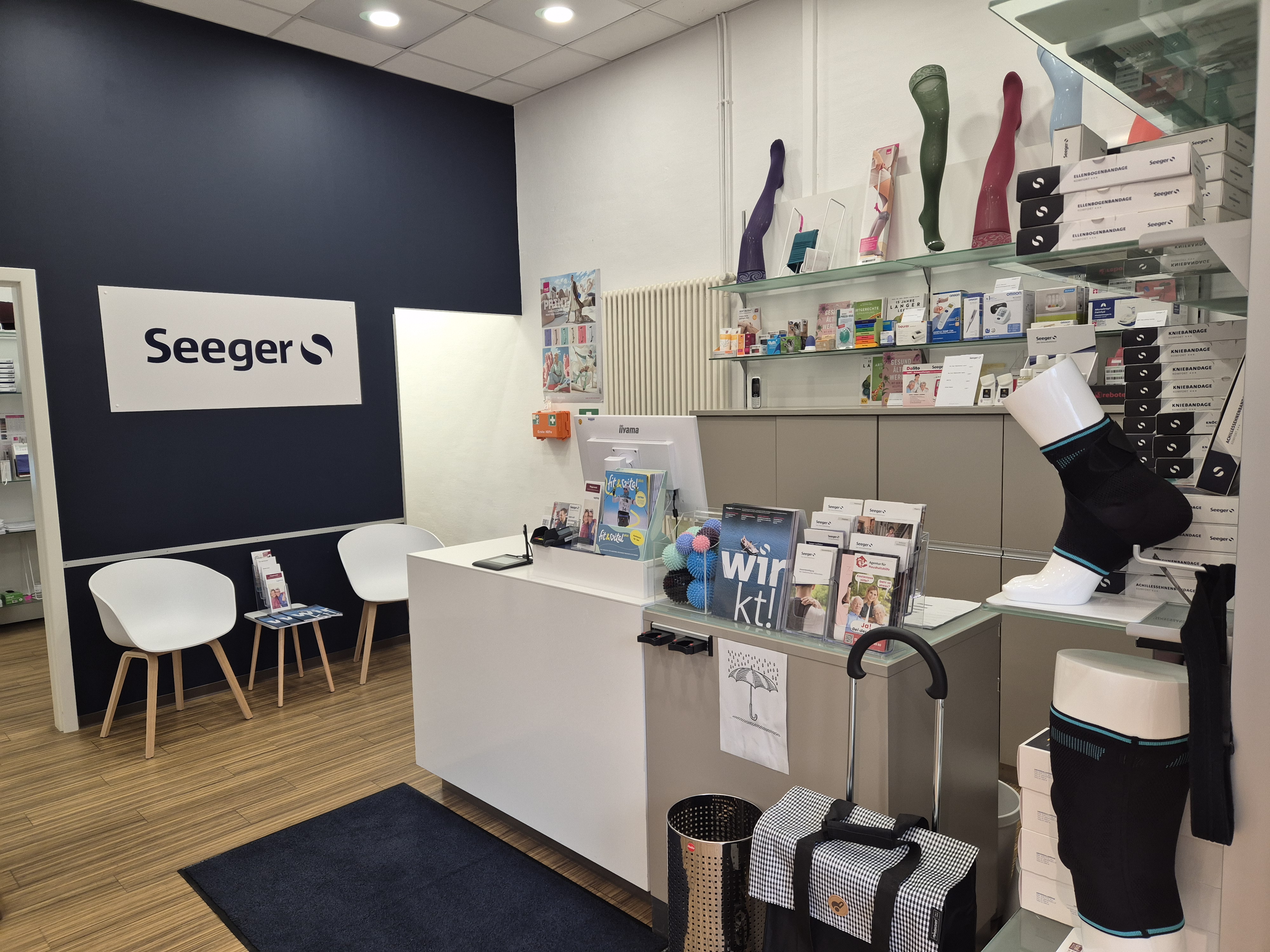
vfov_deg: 58.9
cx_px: 635
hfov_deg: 73.9
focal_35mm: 23
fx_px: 844
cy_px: 476
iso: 160
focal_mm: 5.4
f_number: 1.8
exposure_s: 1/100
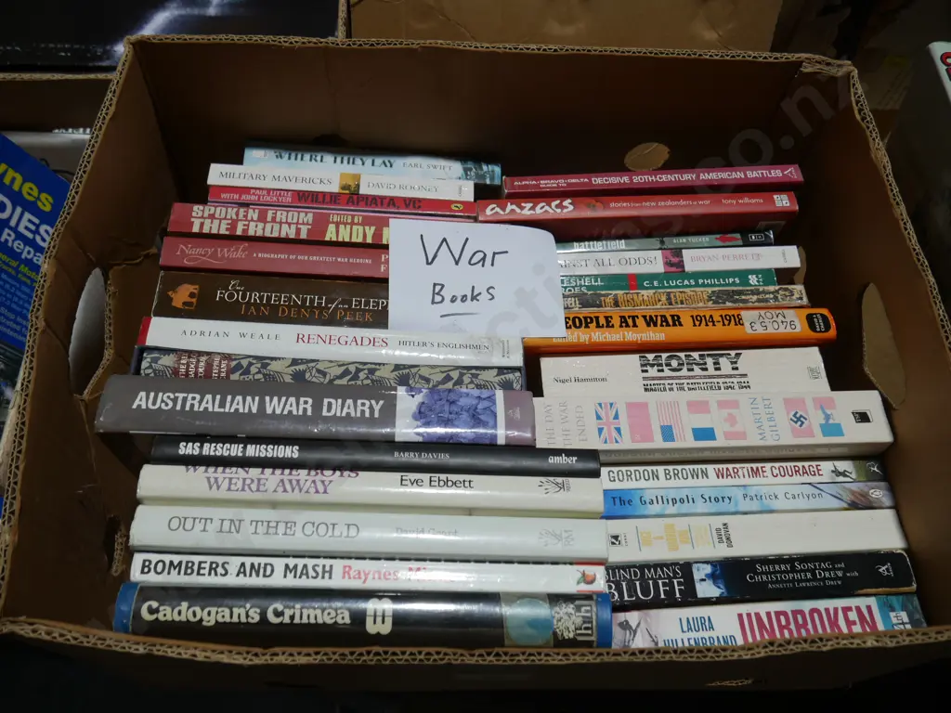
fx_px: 769
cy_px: 356
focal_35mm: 28
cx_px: 476
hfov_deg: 63.4
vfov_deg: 49.7
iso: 200
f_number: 4
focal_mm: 14
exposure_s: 1/160
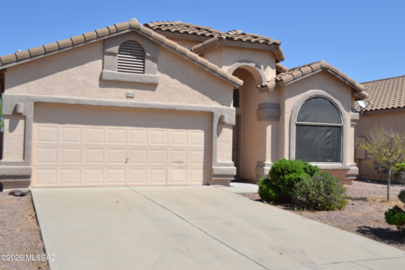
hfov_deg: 53.1
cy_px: 135
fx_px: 405
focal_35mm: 36
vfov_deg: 36.9
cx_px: 202
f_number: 8
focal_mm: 24
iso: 100
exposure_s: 1/250
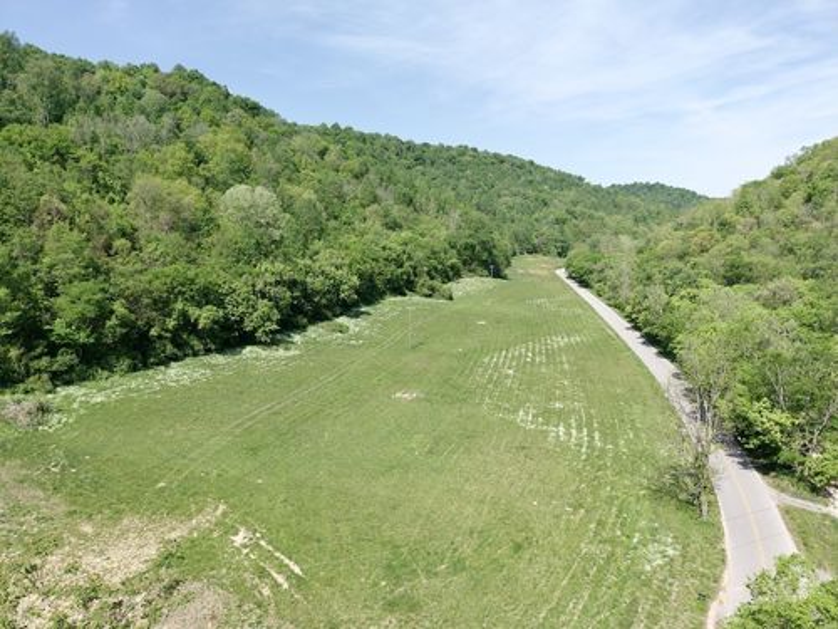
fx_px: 581
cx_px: 419
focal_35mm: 24
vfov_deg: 56.8
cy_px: 314
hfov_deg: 71.6
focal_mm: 8.67
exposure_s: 1/2000
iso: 140
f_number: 1.8
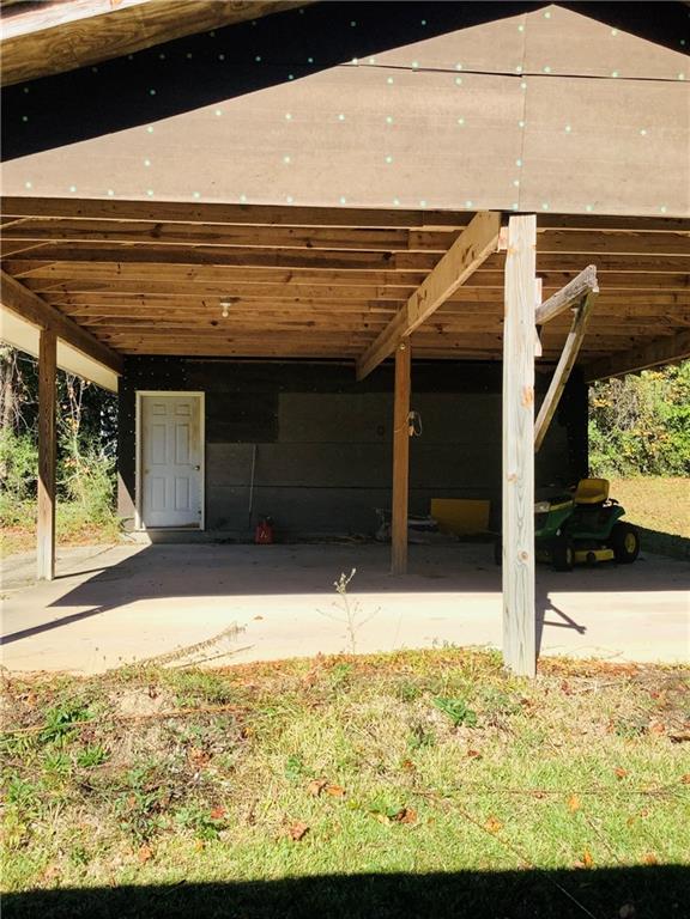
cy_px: 460
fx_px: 824
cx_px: 345
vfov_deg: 58.4
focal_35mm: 31
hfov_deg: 45.4
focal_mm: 3.3
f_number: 2.4
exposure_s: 1/721
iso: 25
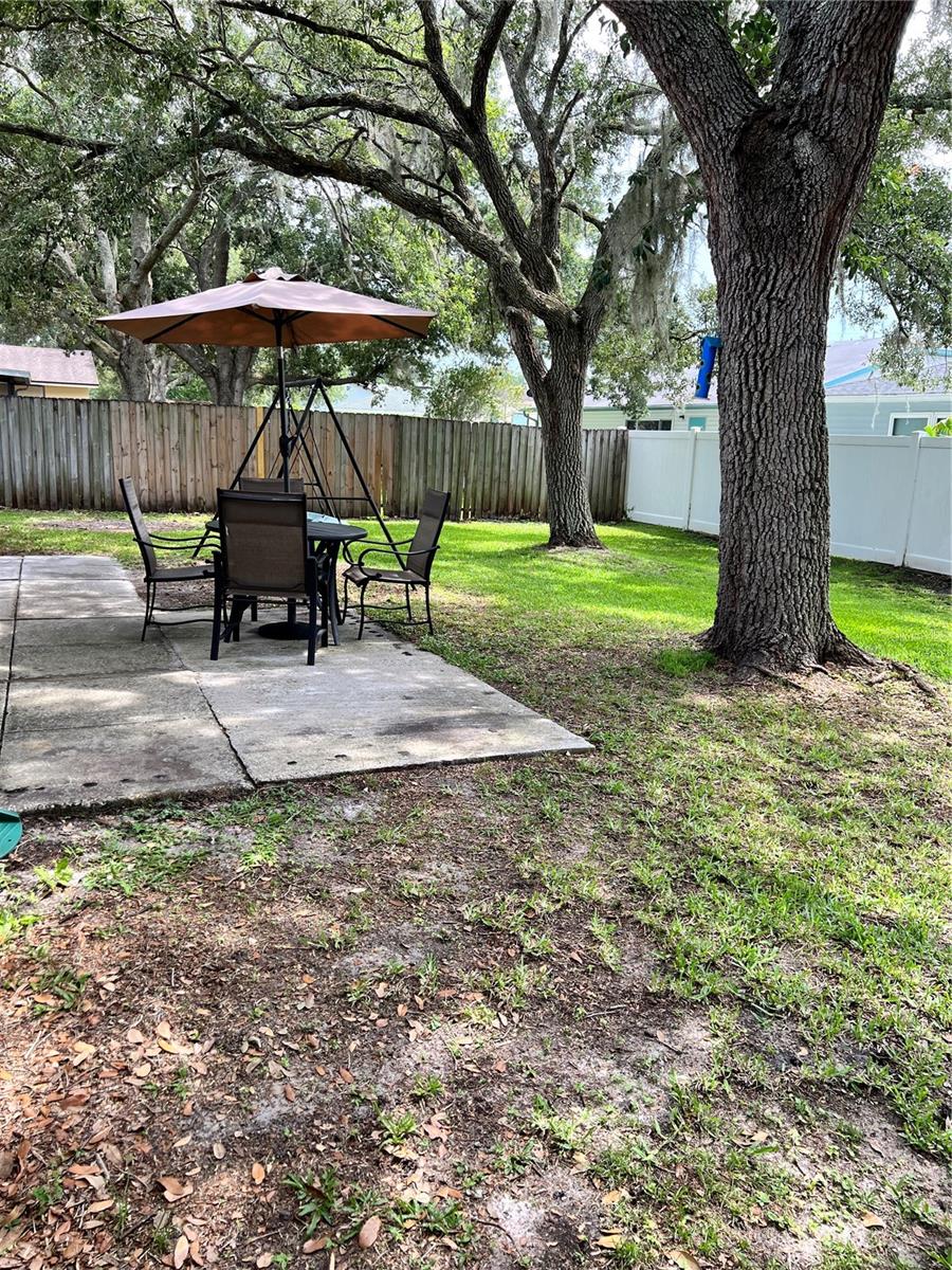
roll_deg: -2.4
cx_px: 476
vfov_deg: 67.3
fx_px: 953
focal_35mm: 26
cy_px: 635
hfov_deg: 53.1
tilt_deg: -10.8
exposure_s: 1/597
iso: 50
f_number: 1.5
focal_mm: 5.7
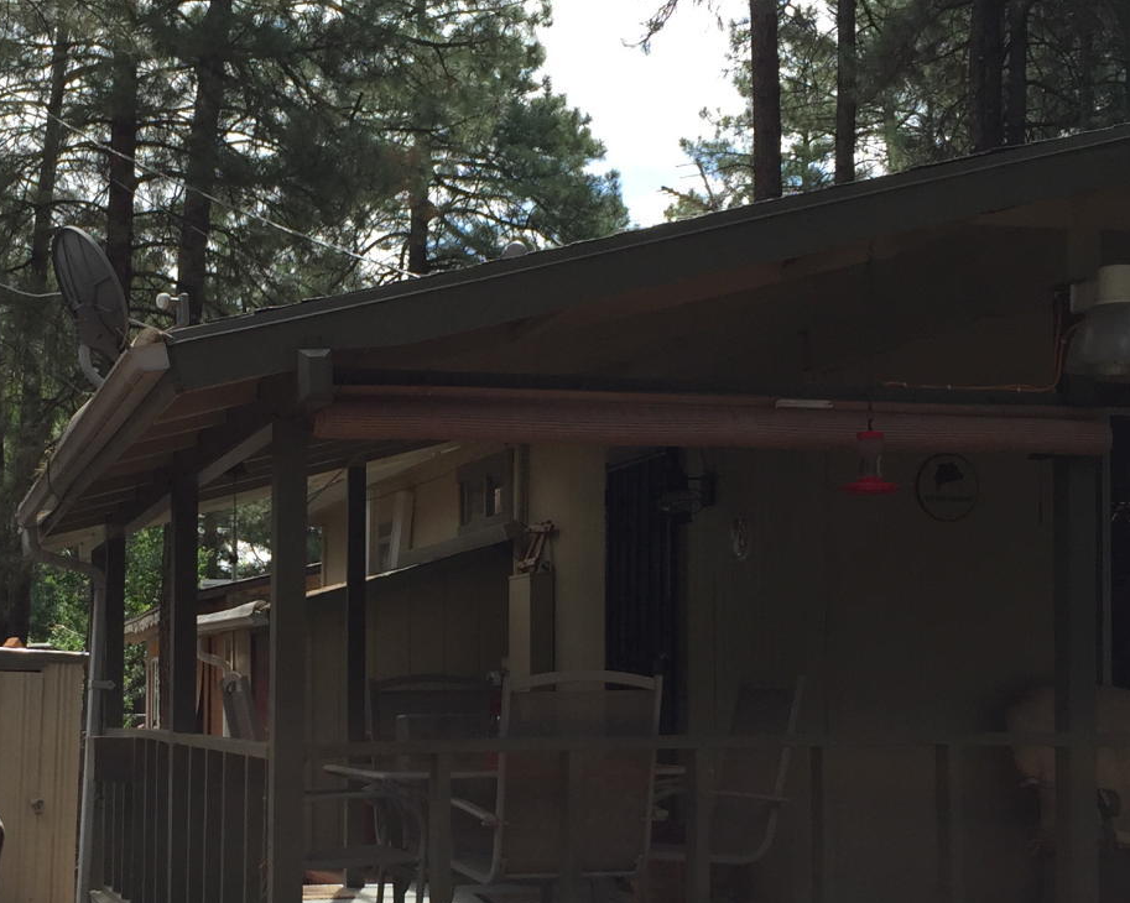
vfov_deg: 24.3
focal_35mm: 62
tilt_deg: +2.4
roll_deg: -0.3
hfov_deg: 30.0
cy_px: 670
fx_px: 2073
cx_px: 280
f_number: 2.2
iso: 32
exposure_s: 1/791
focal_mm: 4.15
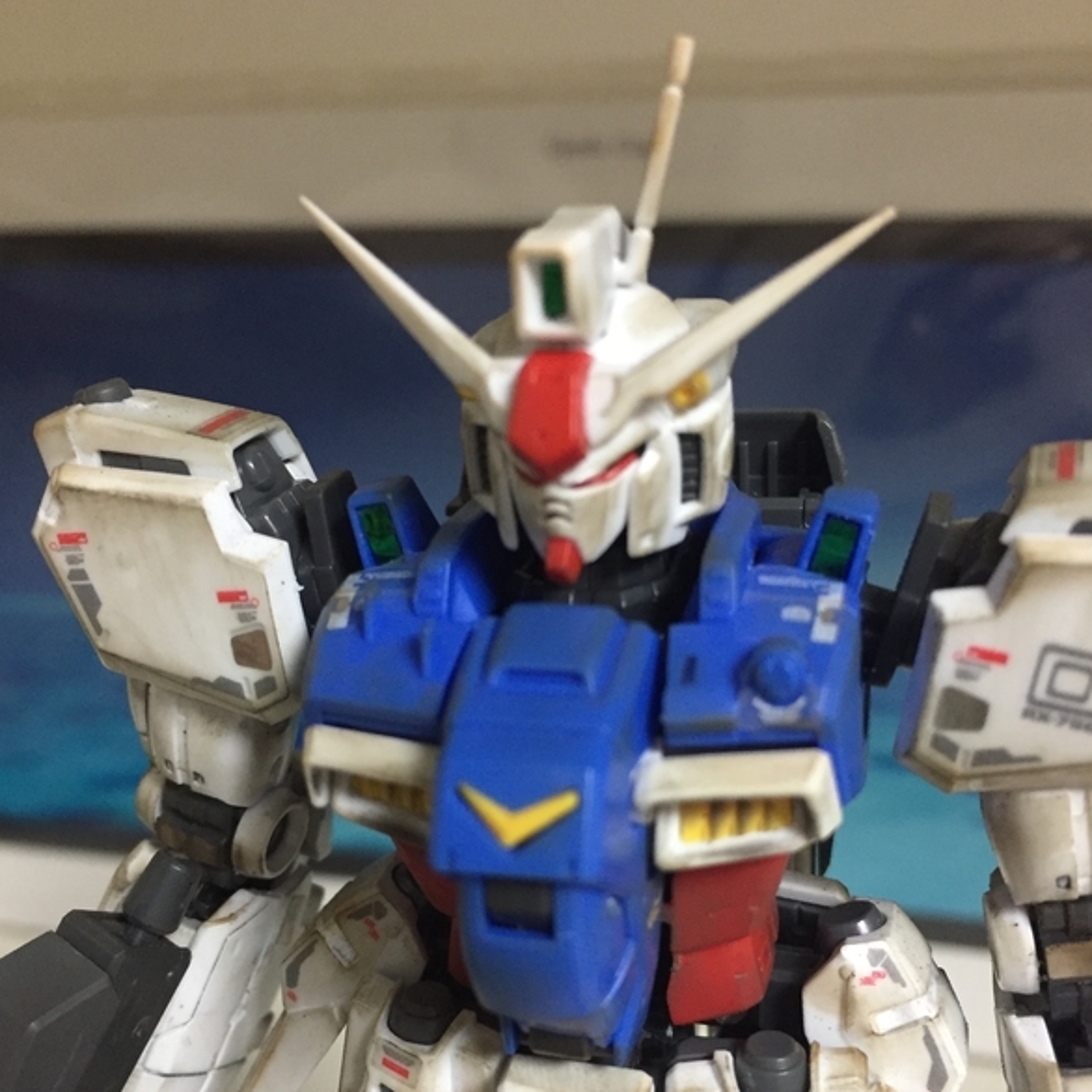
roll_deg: +0.2
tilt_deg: -16.9
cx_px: 557
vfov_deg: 46.9
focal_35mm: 35
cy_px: 660
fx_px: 1249
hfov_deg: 47.2
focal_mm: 4.15
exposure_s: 1/30
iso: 200
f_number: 2.2
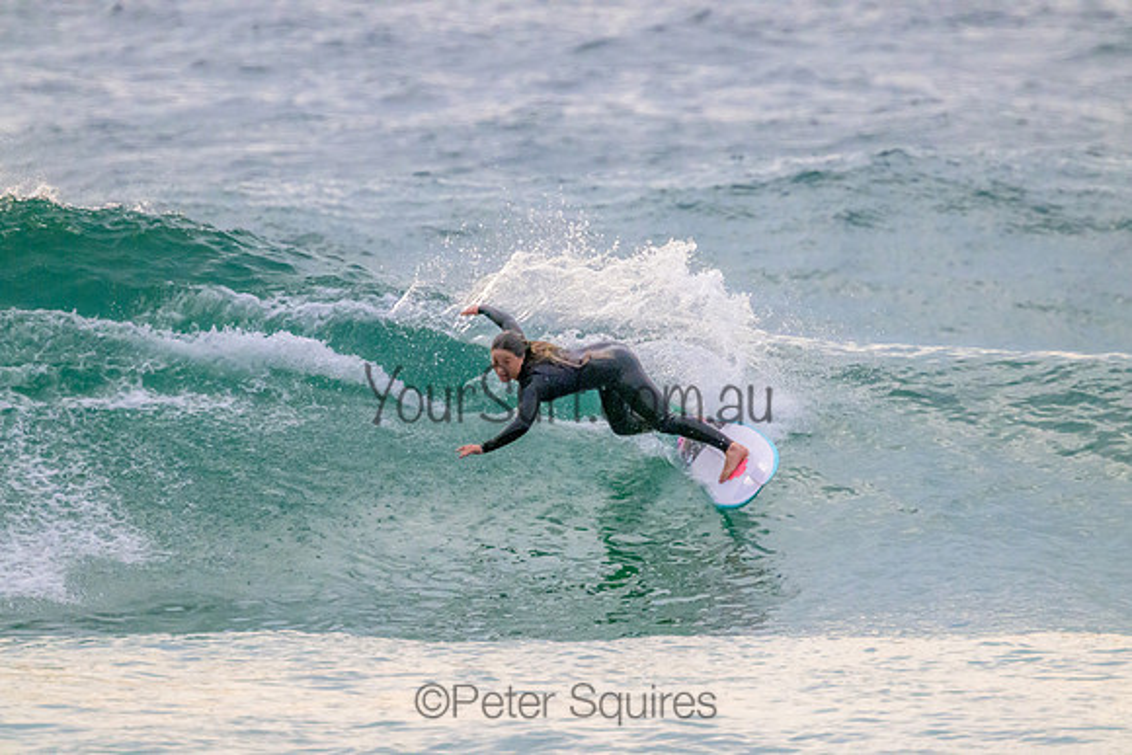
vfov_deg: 1.7
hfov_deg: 2.6
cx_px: 566
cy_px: 378
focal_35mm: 800
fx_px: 25160
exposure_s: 1/2000
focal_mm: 800
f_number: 11
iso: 12800
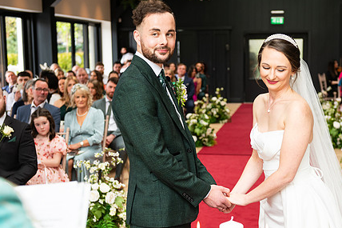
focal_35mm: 61
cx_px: 201
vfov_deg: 22.2
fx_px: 579
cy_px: 124
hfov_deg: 32.8
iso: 400
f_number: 3.5
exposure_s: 1/200
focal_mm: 45
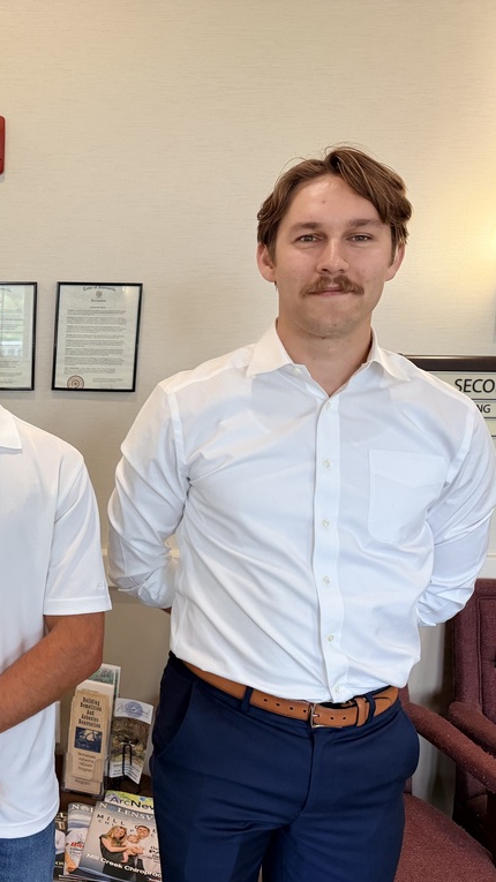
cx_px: -61
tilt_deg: -8.0
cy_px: 442
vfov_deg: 56.6
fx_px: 819
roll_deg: -1.7
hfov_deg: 30.0
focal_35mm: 35
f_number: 1.78
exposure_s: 1/120
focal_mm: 6.76
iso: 200
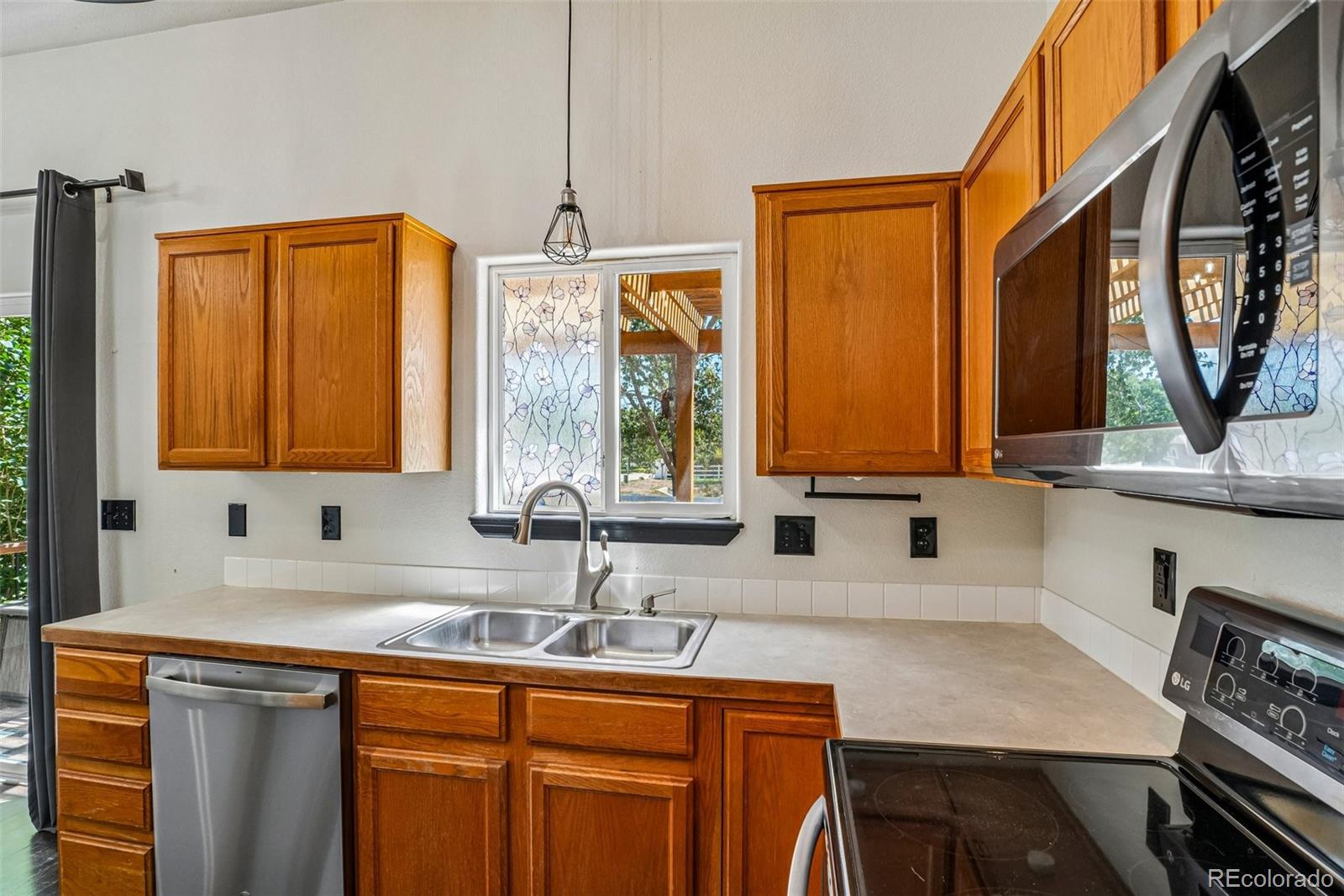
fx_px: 616
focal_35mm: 16
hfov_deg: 95.0
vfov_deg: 72.0
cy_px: 448
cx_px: 672
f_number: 8
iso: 400
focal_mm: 11
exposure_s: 1/30
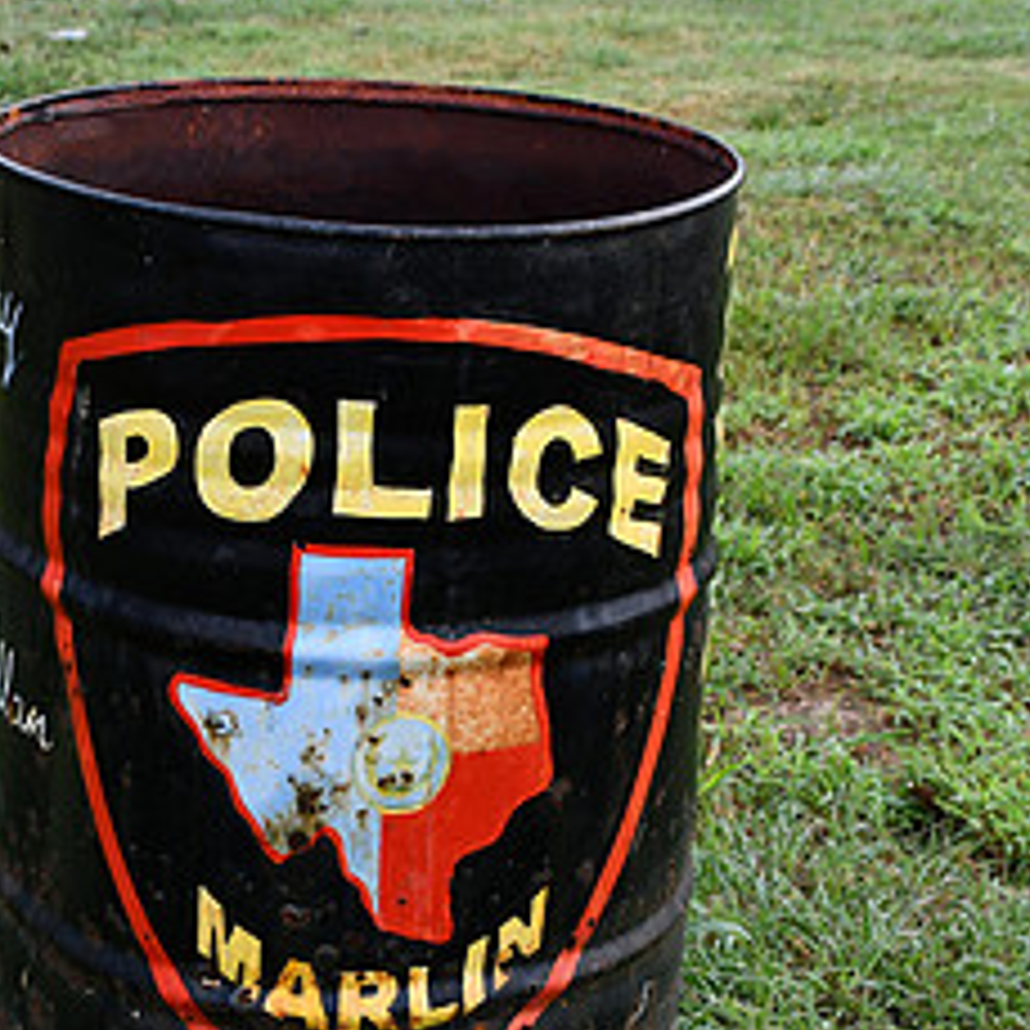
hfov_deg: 20.6
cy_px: 587
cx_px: 463
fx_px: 2828
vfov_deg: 20.6
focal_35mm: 84
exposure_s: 1/250
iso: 400
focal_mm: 26
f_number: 5
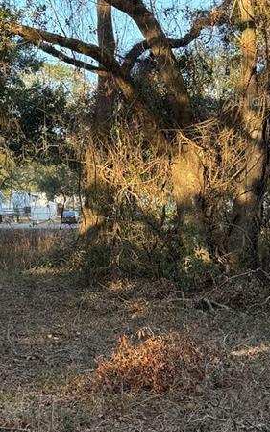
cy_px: 100
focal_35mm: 68
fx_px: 800
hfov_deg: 17.2
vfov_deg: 29.6
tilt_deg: +7.5
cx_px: -137
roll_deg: +0.3
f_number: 1.78
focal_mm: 6.76
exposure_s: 1/258
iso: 64
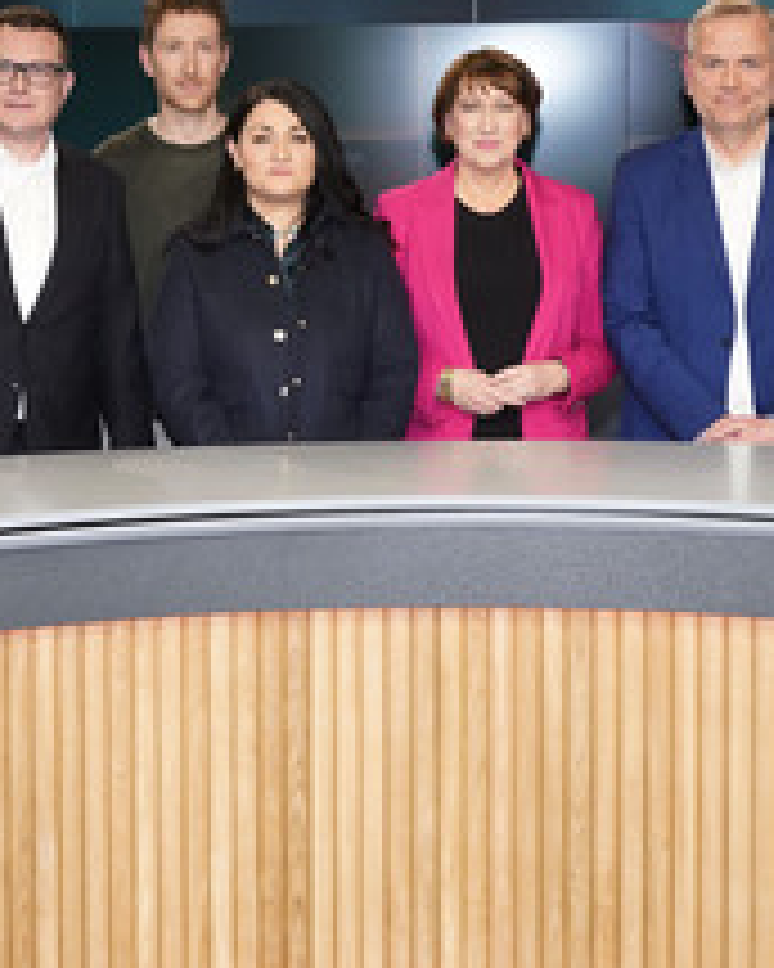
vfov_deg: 29.1
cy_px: 392
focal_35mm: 65
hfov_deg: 23.0
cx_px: 101
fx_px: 1861
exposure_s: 1/160
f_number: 5
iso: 2000
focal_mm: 33
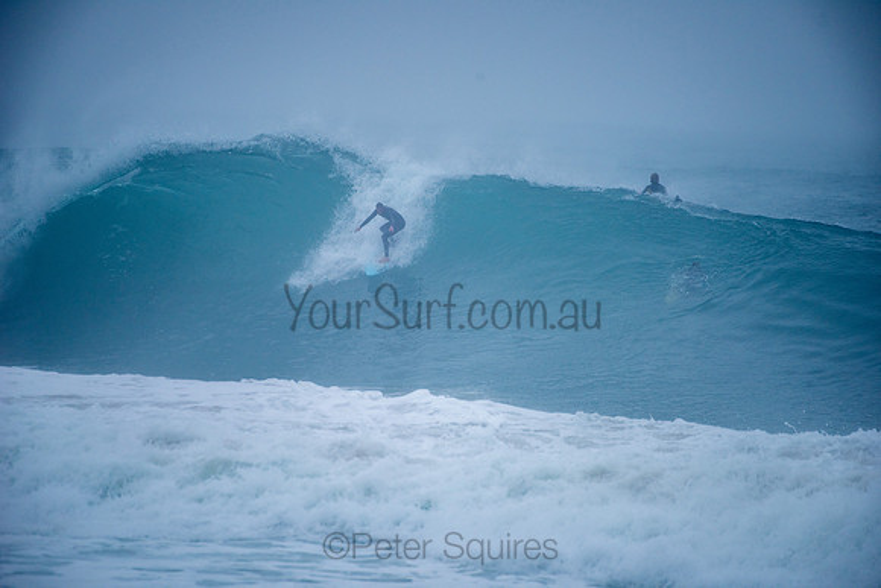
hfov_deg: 4.1
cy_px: 294
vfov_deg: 2.8
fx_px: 12238
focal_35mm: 500
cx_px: 440
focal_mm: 500
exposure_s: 1/1000
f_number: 5.6
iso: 250
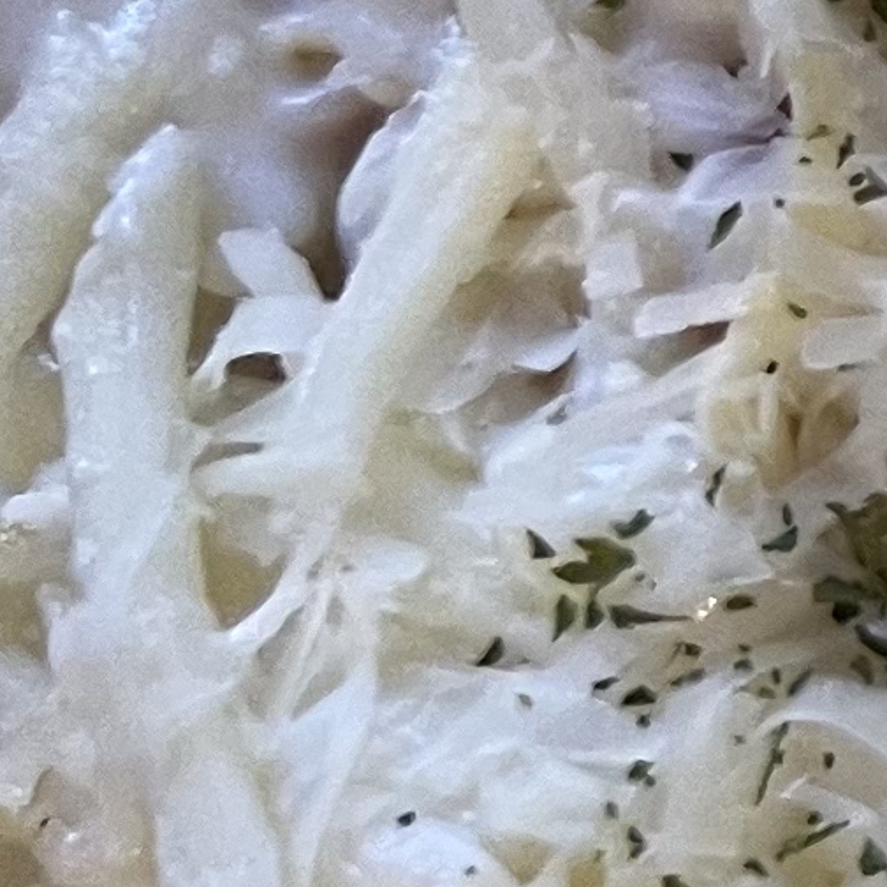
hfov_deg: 7.3
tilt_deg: -83.2
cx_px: 3367
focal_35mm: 184
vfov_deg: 9.5
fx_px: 5334
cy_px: 39
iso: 100
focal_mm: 5.7
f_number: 1.5
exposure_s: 1/60
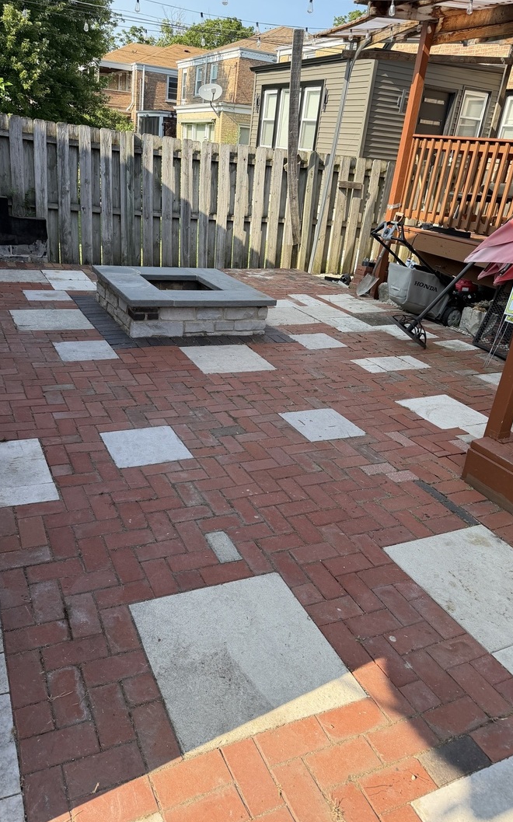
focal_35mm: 26
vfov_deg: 70.4
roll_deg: -5.3
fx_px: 582
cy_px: 419
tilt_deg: -23.5
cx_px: 228
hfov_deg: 47.5
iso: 100
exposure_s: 1/1385
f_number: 1.78
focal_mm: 6.76
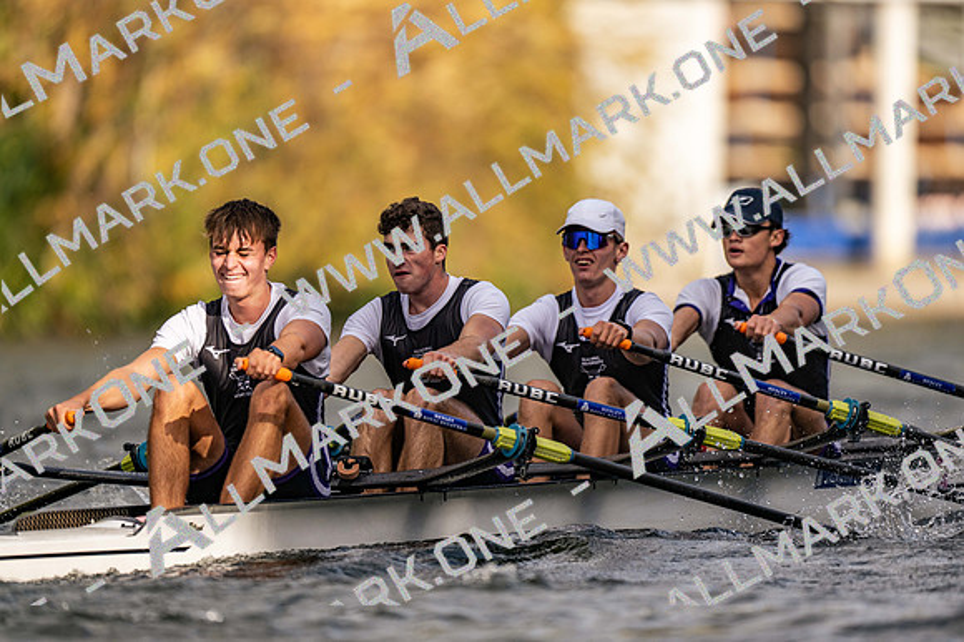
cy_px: 321
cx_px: 482
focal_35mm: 600
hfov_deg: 3.4
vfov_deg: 2.3
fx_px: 16061
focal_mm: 600
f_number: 4
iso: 180
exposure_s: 1/2500
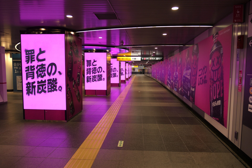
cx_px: 126
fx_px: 168
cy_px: 84
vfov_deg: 53.1
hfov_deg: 73.7
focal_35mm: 24
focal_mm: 8.8
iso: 125
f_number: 1.4
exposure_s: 1/125
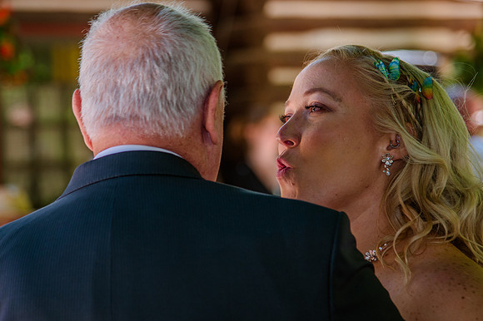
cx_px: 227
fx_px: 2106
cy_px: 153
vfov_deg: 8.7
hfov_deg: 13.1
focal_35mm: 157
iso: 320
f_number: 4
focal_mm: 120
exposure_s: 1/200
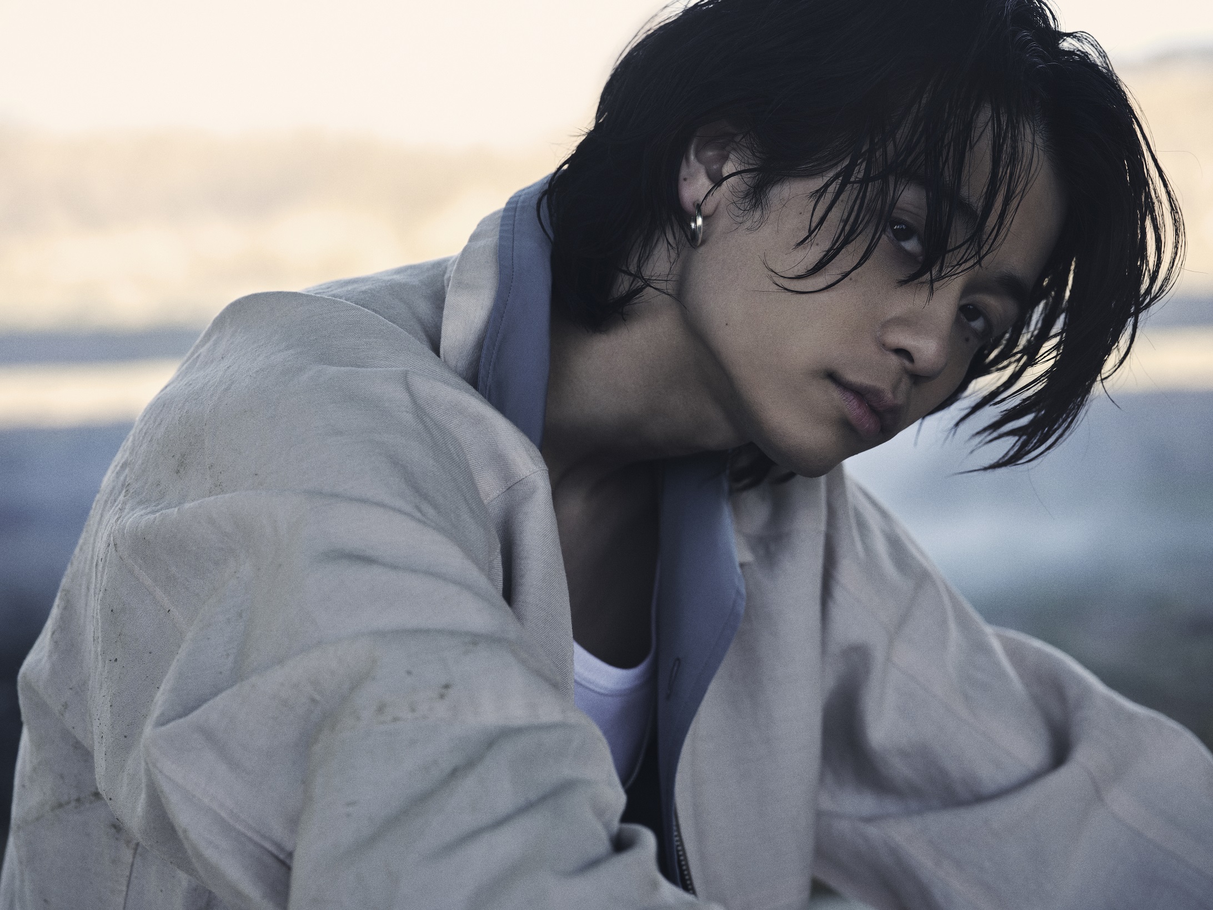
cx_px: 606
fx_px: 3329
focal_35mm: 95
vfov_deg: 15.6
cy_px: 455
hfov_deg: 20.7
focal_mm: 120
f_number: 6.4
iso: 200
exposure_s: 1/80
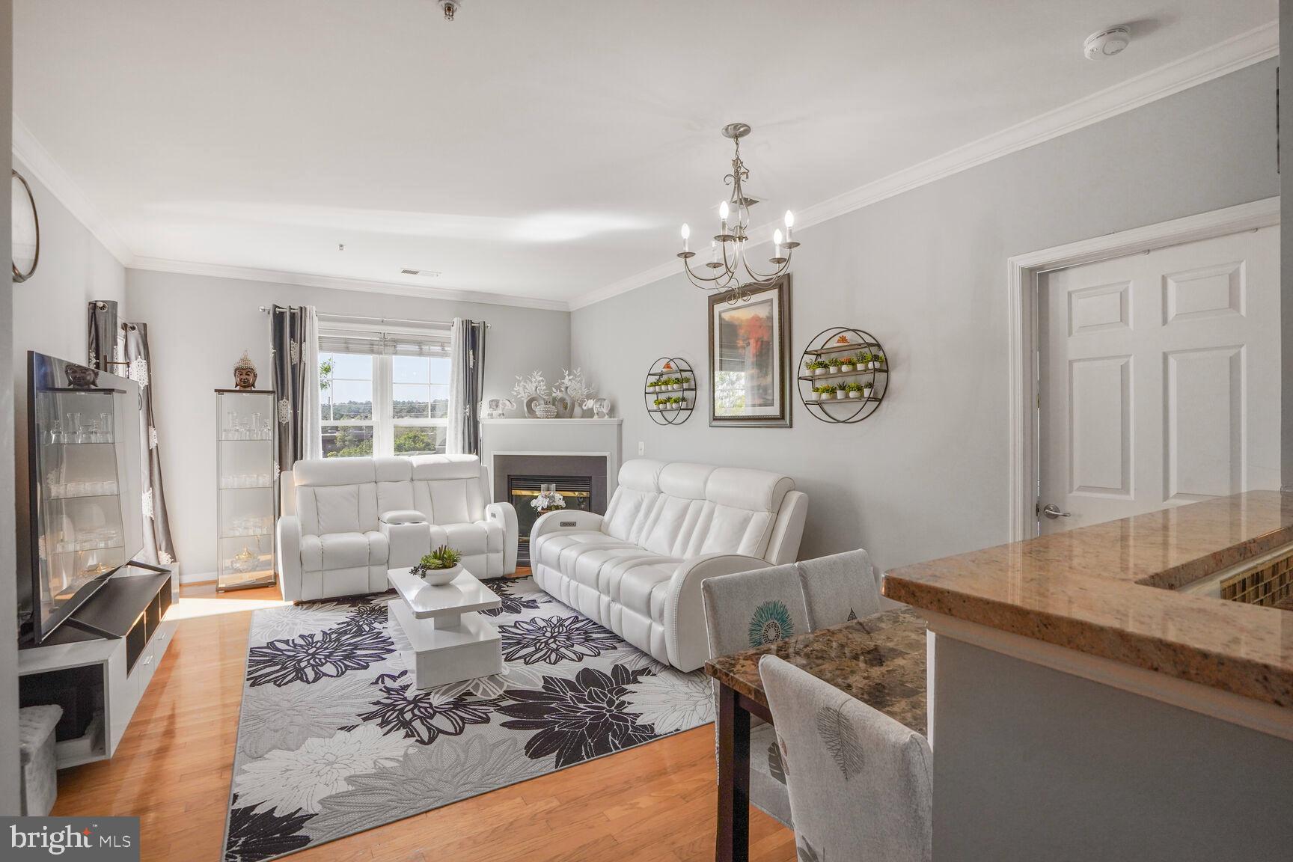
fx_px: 575
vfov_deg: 73.7
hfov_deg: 96.7
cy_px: 431
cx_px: 646
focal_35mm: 16
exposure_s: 1/80
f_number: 8
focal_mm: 16
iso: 800
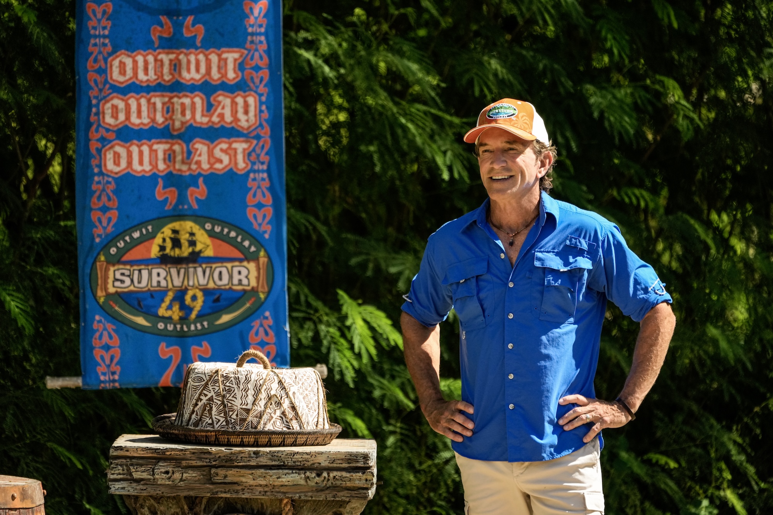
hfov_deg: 6.2
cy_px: 258
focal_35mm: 333
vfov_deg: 4.1
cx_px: 386
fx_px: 7149
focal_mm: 333
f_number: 5.6
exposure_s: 1/1250
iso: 1600
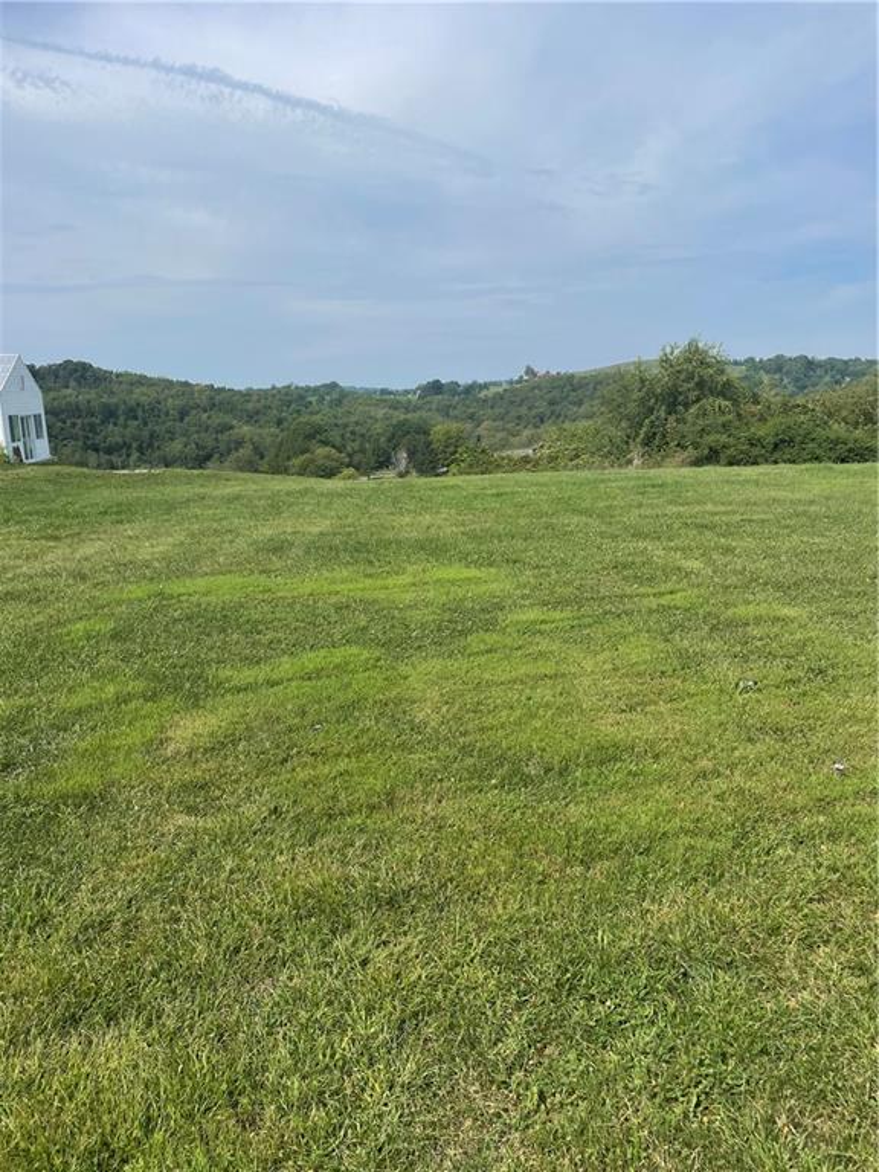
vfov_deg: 67.3
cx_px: 440
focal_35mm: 26
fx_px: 880
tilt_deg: -11.9
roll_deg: +2.8
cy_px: 586
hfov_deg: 53.1
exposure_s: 1/3610
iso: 32
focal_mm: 4.2
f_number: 1.6
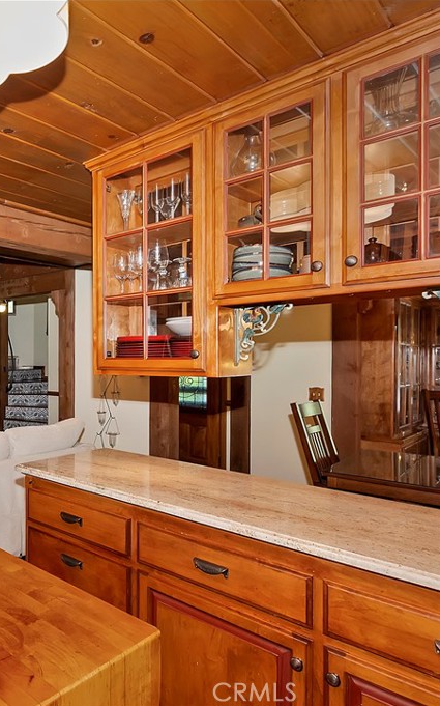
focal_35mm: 23
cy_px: 353
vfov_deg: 77.2
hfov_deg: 44.3
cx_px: -9
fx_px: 442
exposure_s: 1/30
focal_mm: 10
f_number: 8
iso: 400
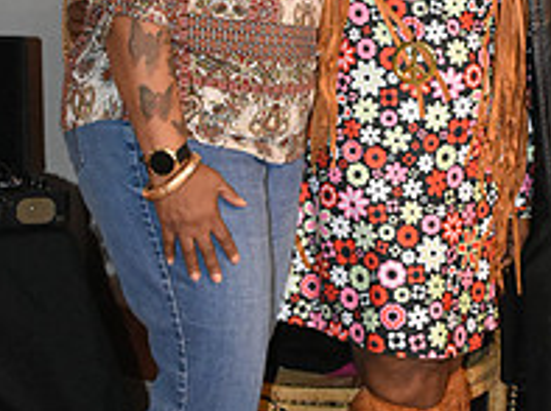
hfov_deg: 18.2
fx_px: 1691
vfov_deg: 13.8
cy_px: 73
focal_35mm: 106
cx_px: 508
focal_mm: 25
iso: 6400
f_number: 4
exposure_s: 1/60
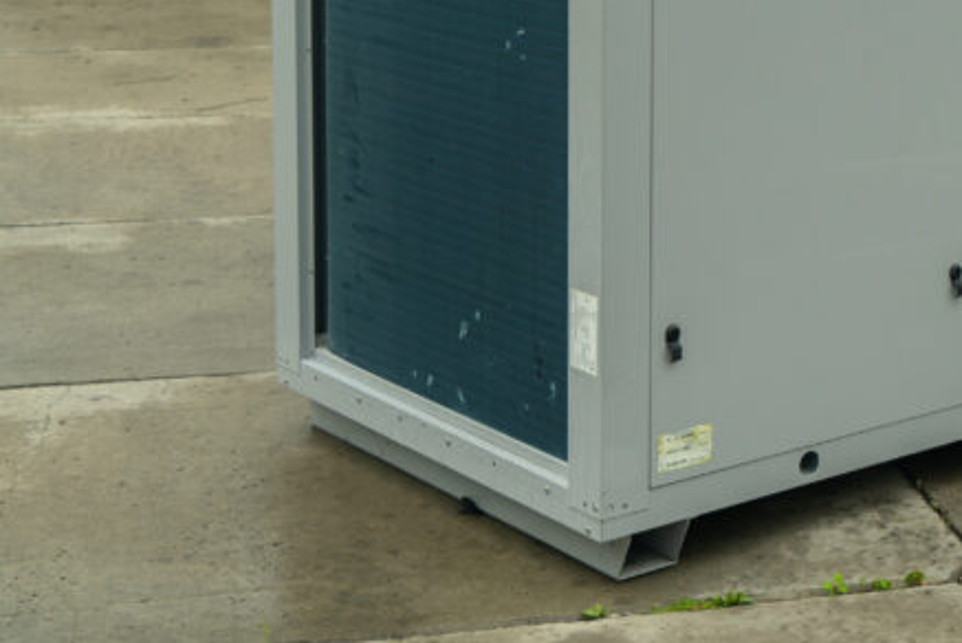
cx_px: 898
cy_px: -45
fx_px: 2193
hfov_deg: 23.9
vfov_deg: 16.2
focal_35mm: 82
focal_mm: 35
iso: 125
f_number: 4
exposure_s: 1/200
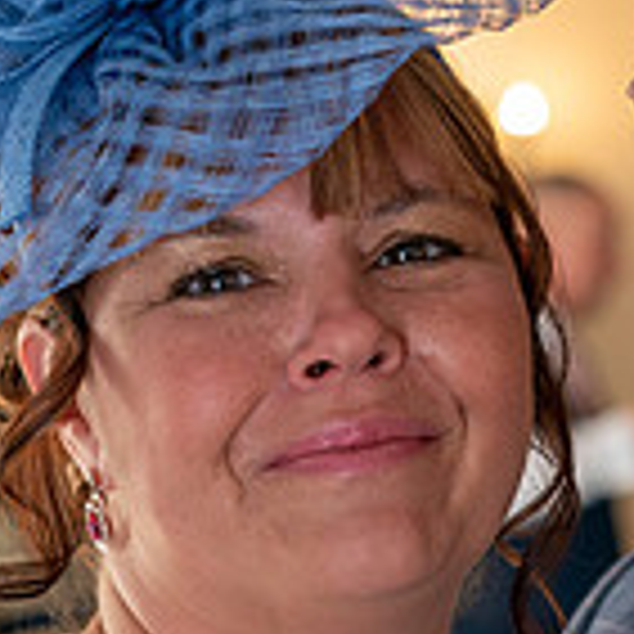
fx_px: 3999
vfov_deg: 9.1
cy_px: 326
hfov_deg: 9.0
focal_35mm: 193
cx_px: 513
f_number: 4
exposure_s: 1/160
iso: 1000
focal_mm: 55
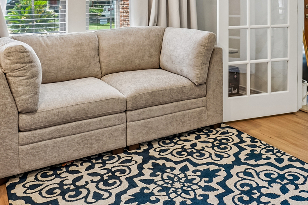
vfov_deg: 32.8
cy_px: -2
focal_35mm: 37
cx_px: 179
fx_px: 316
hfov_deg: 51.7
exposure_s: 1/25
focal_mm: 18
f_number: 8
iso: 400
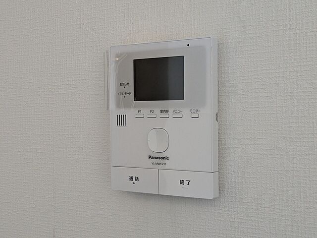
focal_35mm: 51
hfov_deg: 37.5
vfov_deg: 28.6
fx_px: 467
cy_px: 119
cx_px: 158
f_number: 1.89
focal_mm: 5.43
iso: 408
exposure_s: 1/120
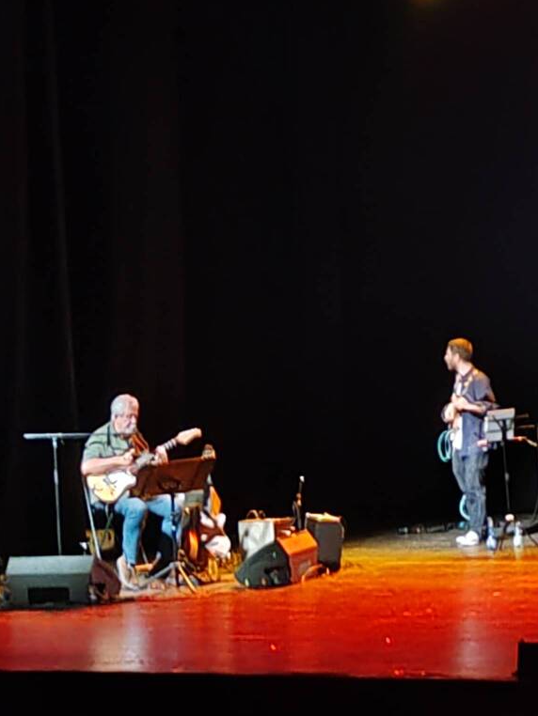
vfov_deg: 14.5
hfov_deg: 10.9
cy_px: 357
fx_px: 2817
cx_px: 268
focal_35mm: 136
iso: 2500
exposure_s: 1/33
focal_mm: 6.12
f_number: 1.9
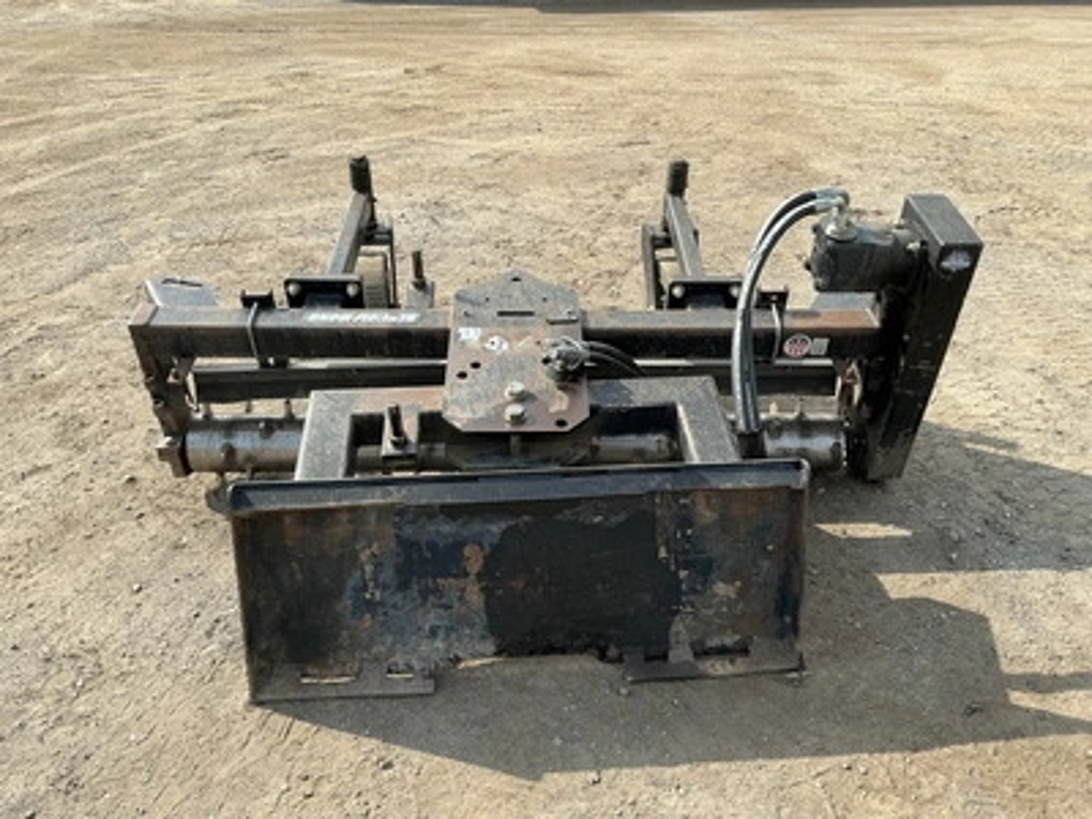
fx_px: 883
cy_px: 410
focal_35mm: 28
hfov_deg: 63.4
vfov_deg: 49.7
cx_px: 546
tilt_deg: -29.6
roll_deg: +0.3
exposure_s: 1/929
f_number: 1.8
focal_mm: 3
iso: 25
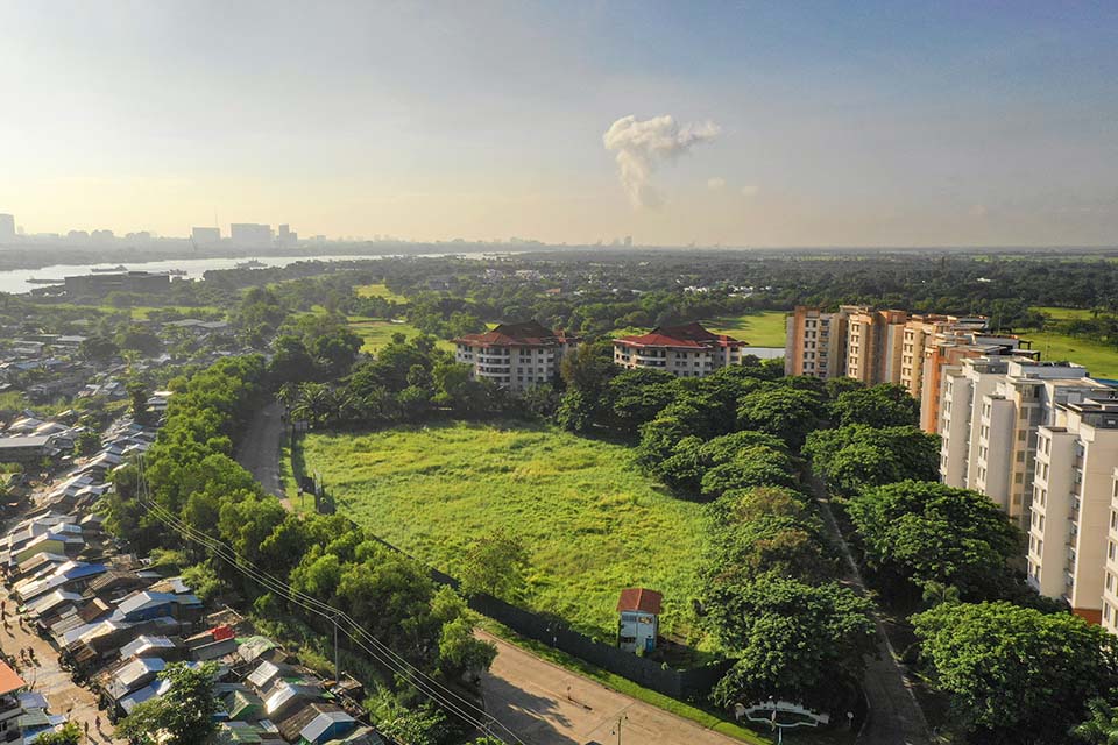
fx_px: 869
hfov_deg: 65.5
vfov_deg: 46.4
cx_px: 559
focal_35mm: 28
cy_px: 372
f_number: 7.1
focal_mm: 10.26
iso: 100
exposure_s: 1/640
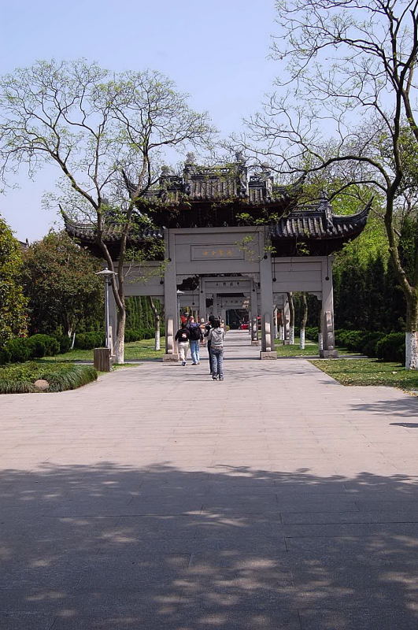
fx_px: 891
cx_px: 209
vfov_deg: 38.9
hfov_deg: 26.4
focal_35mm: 51
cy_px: 315
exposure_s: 1/320
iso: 200
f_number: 9
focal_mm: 34
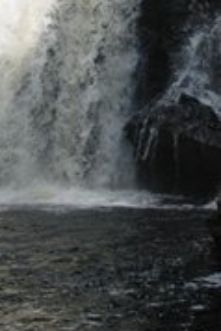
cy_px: -33
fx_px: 1553
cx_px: 28
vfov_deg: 12.0
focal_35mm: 169
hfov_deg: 8.1
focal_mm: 50
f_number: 5.6
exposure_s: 1/500
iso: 220
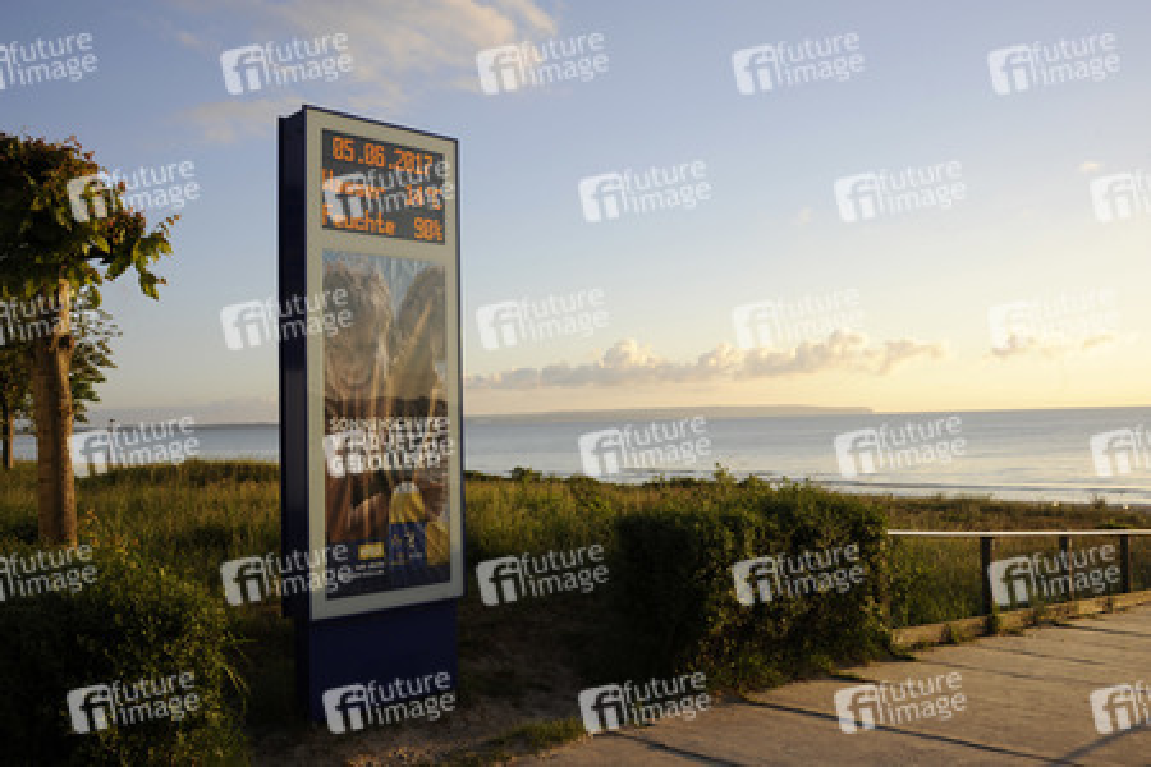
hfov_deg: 58.7
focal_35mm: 32
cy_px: 384
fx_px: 1023
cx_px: 576
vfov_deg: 41.1
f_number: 10
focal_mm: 32
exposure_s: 1/400
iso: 500
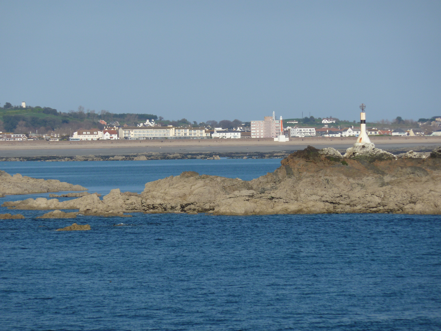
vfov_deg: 5.7
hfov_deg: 7.6
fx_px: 3312
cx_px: 220
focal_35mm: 260
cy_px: 166
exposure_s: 1/500
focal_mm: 42.6
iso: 80
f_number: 5.6
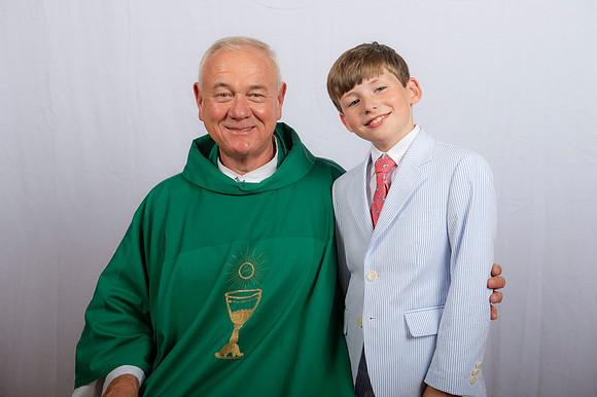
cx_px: 298
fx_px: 912
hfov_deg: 36.3
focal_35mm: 55
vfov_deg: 24.6
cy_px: 198
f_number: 8
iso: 320
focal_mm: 55
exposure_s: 1/200
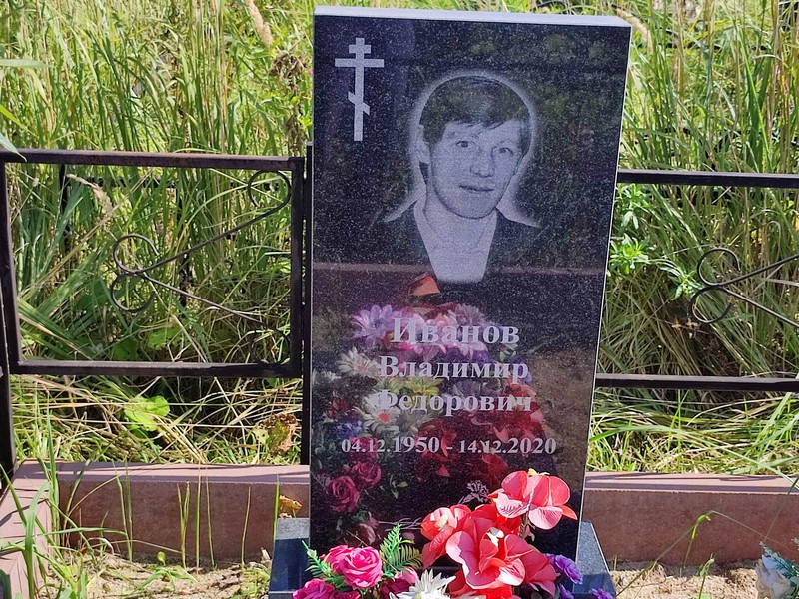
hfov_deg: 69.4
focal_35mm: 25
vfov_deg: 54.9
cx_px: 400
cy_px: 300
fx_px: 577
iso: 50
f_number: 1.9
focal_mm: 6.04
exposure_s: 1/437
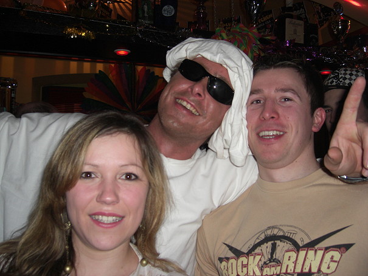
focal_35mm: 38
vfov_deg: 37.7
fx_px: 404
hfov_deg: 49.0
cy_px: 138
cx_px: 184
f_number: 2.8
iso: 200
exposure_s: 1/60
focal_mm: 7.9
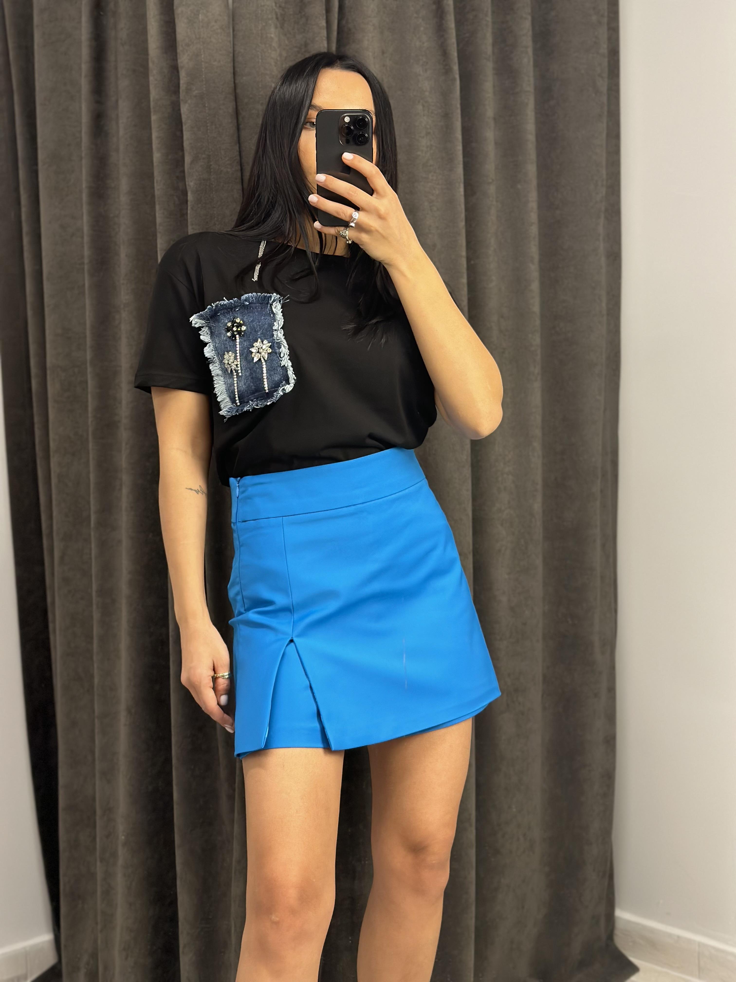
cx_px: 368
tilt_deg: -28.6
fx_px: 1361
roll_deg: +2.8
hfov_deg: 30.3
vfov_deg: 39.7
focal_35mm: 48
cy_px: 491
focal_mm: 6.86
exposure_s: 1/50
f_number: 1.78
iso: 200
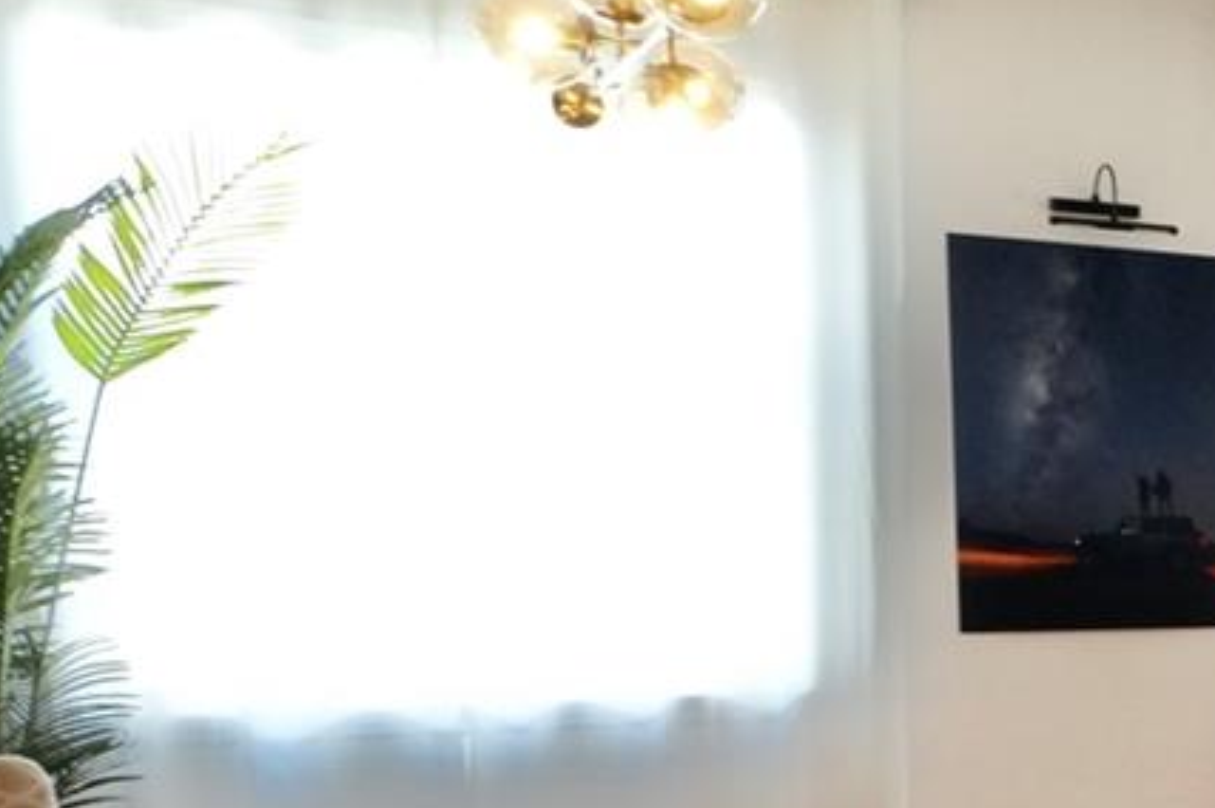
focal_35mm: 60
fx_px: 2023
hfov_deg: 23.1
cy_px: 760
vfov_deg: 21.9
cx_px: 2032
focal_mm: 11
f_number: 14
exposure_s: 1/8
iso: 800
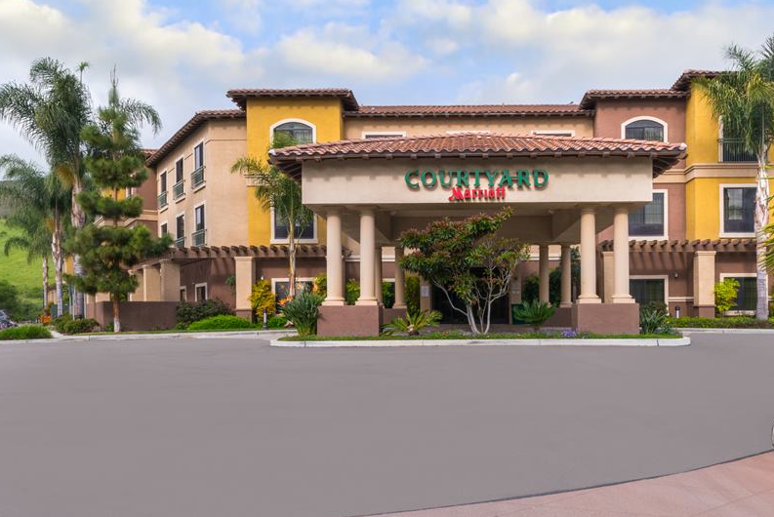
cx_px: 465
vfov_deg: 42.0
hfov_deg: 59.7
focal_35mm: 31
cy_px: 189
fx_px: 667
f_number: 22
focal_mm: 24
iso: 400
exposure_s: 1/125
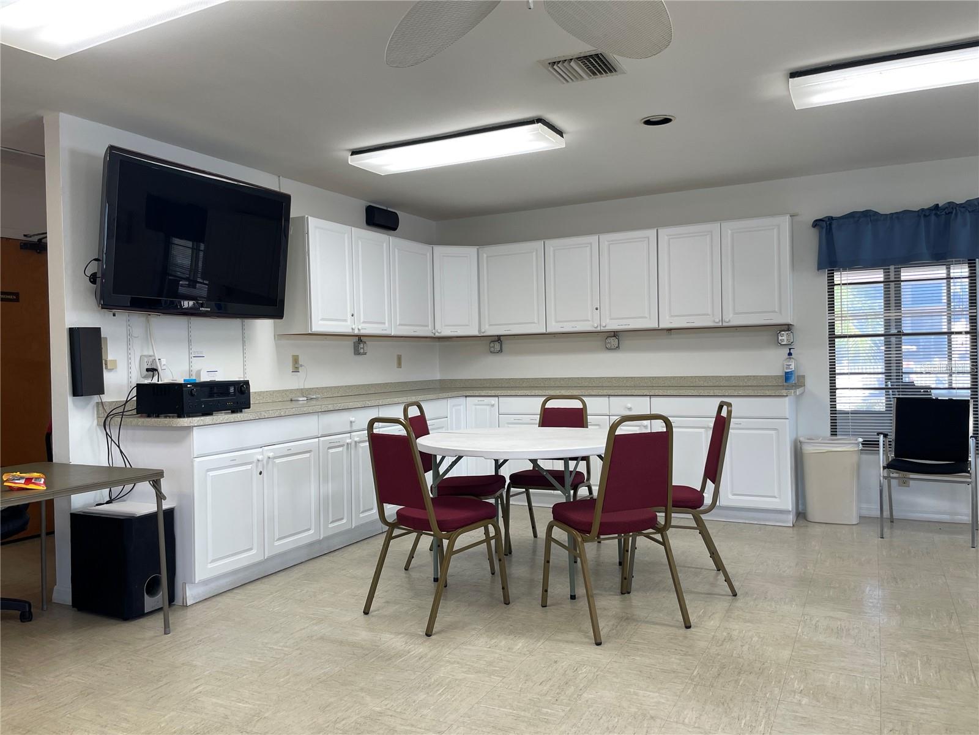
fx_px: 735
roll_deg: +1.8
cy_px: 368
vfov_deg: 53.1
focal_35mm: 26
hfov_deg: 67.3
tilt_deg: -0.1
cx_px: 490
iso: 50
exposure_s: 1/120
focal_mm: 4.2
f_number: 1.6
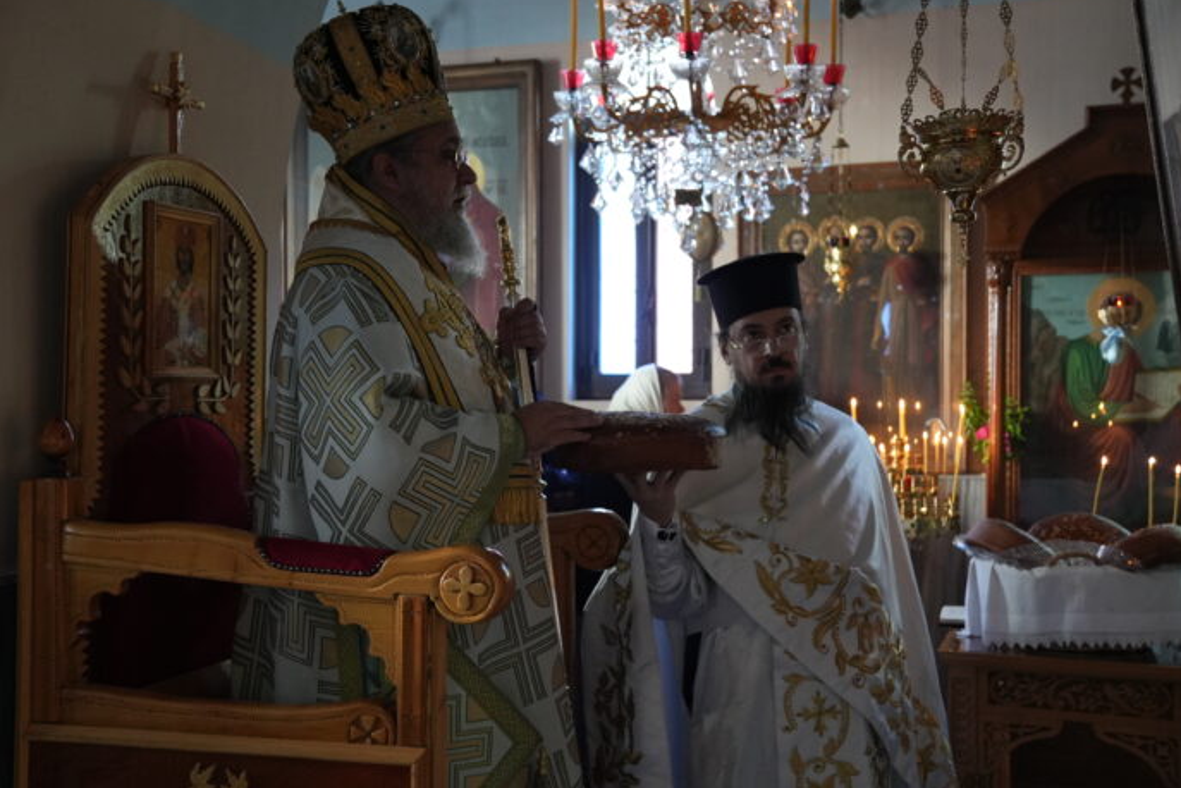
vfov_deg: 30.5
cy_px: 404
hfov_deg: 44.5
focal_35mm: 44
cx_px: 578
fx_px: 1443
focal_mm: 28
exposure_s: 1/125
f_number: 2.8
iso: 2500
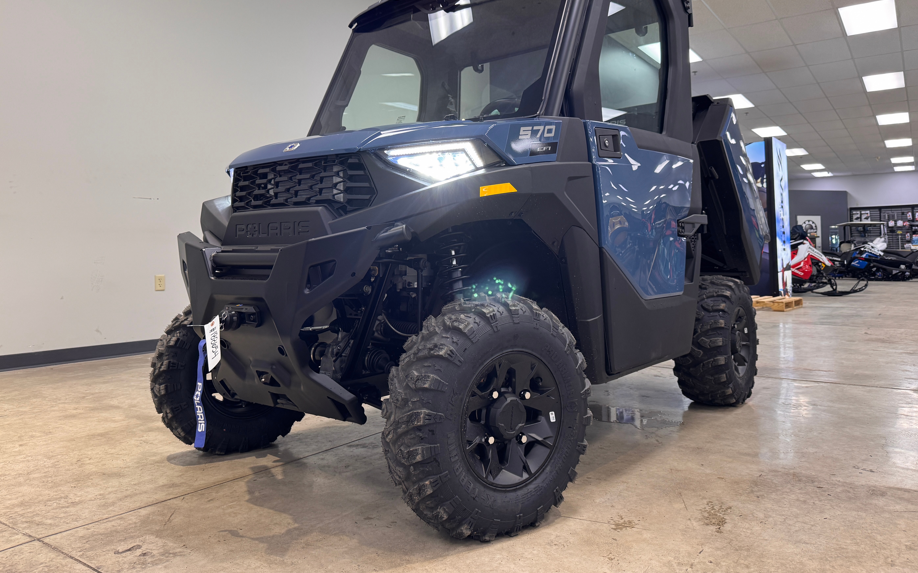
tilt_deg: +2.8
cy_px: 228
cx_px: 467
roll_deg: +0.5
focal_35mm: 26
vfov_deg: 47.3
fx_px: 650
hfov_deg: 70.4
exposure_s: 1/60
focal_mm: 6.76
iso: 160
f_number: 1.78
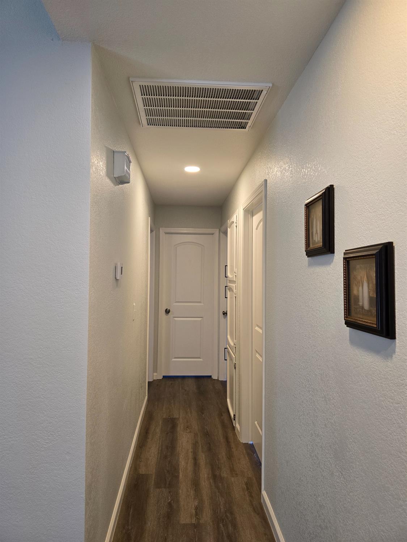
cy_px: 271
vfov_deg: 73.9
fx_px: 361
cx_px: 204
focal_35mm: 23
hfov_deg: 58.9
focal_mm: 6.3
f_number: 1.7
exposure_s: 1/120
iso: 250
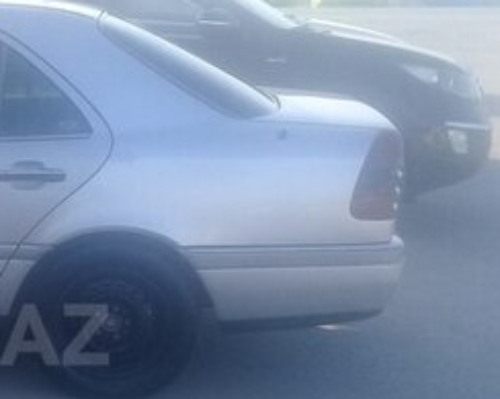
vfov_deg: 18.5
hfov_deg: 21.6
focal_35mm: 82
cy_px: 335
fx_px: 1213
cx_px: -100
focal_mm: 3.3
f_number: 2.2
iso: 50
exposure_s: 1/323
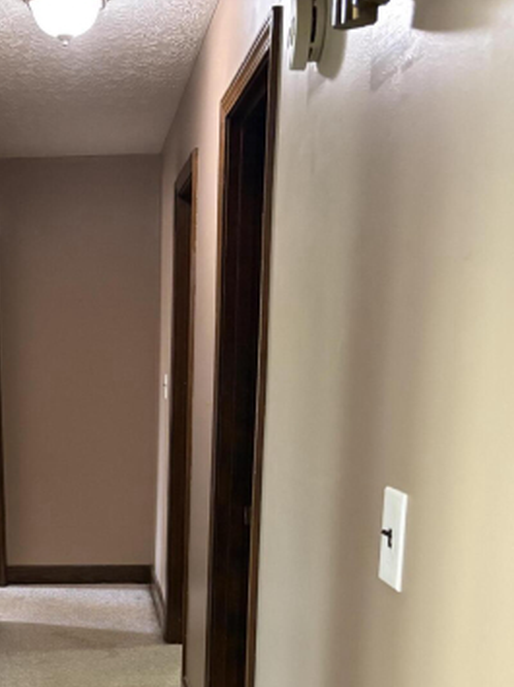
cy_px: 593
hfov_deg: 28.4
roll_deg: +0.3
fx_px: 971
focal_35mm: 49
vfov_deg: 36.9
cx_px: 39
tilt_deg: -13.3
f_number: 1.6
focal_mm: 5.96
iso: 640
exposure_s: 1/30
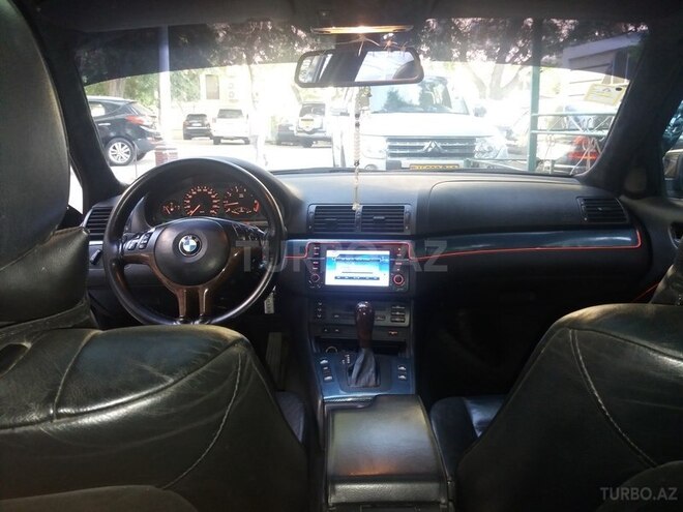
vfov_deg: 49.7
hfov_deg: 63.4
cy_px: 256
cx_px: 342
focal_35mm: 28
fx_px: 552
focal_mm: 3.7
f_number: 1.9
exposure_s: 1/24
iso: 160
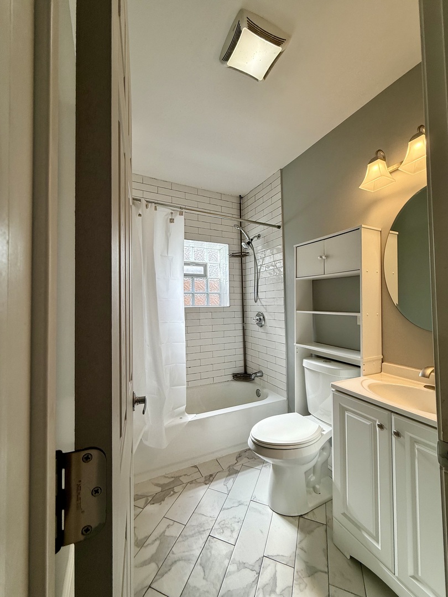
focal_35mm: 14
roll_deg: +0.5
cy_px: 298
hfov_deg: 85.7
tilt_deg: +1.8
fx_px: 242
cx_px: 224
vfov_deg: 102.1
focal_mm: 2.22
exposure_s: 1/239
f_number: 2.2
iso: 64
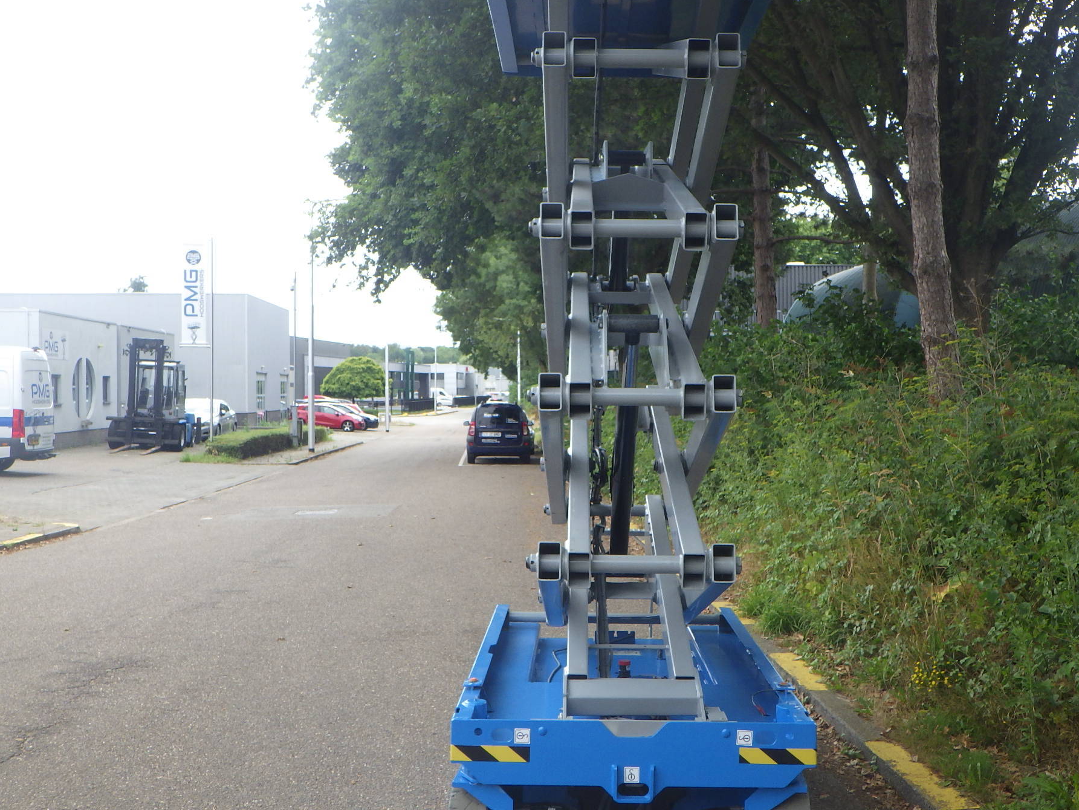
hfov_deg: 47.8
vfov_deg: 36.8
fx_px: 1216
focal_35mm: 39
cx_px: 580
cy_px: 399
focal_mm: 6.1
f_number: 4.6
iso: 125
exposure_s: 1/200
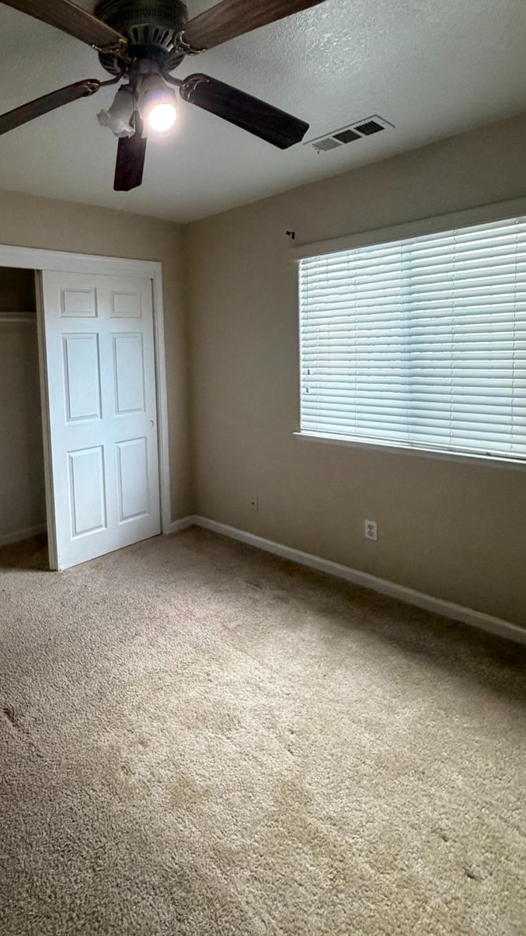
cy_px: 386
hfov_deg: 55.6
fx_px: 471
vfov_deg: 88.7
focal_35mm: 19
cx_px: 133
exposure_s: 1/60
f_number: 2.2
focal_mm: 2.22
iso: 500
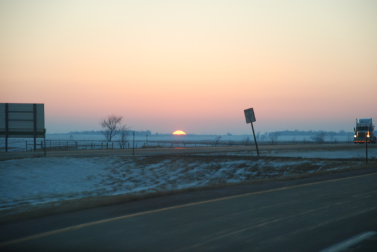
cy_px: 126
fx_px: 1572
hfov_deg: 13.7
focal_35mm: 150
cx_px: 188
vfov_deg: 9.2
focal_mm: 100
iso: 400
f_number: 5.6
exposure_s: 1/100
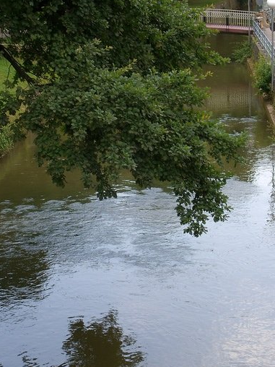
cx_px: 110
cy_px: 191
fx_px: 1133
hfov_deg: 13.8
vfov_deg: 18.4
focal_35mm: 107
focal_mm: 14.2
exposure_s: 1/80
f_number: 5.6
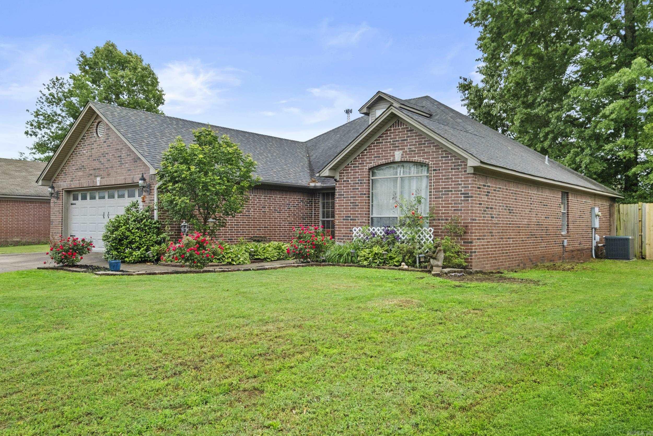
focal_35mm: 29
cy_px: 218
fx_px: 526
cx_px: 326
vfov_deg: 45.0
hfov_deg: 63.7
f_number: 8
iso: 400
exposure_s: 1/250
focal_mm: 19.1
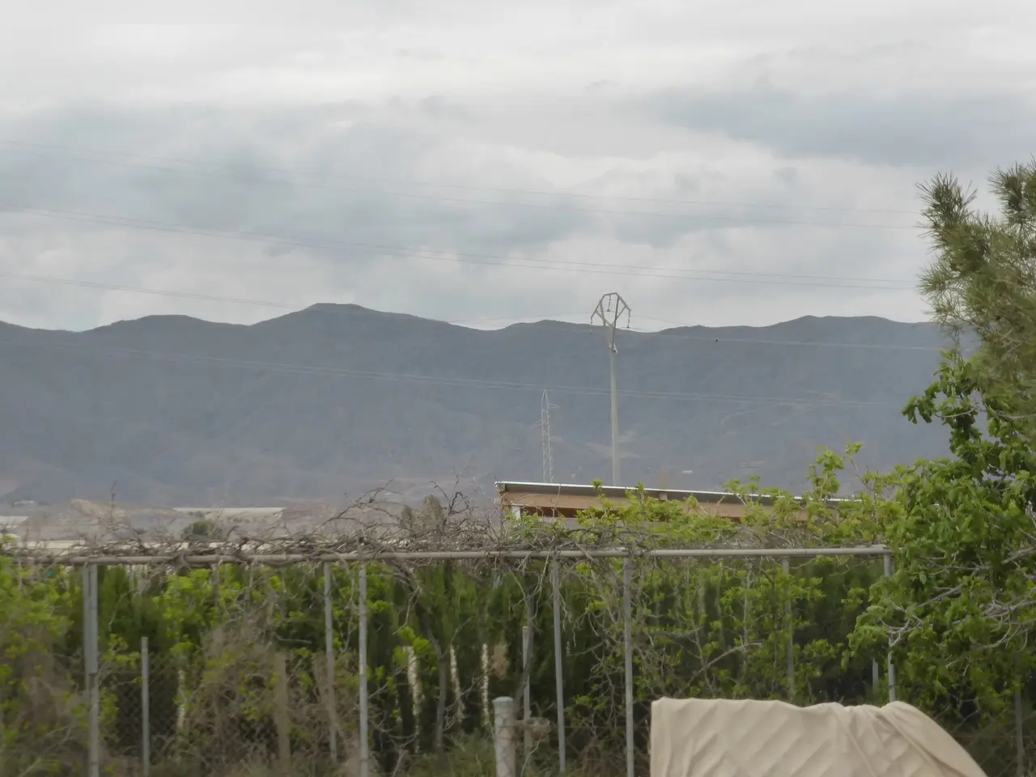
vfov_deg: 13.3
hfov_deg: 17.7
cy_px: 388
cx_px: 518
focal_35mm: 111
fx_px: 3322
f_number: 5.3
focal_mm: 18.2
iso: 160
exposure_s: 1/500
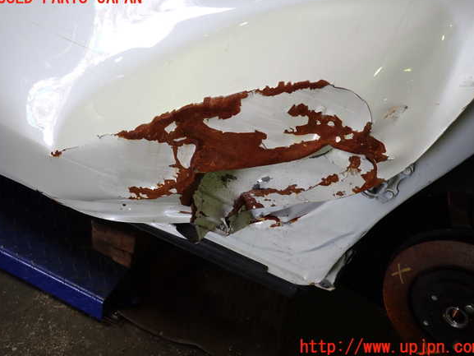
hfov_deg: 67.3
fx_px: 356
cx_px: 239
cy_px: 173
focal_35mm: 26
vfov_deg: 53.1
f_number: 2
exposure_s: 1/60
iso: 125
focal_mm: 4.5
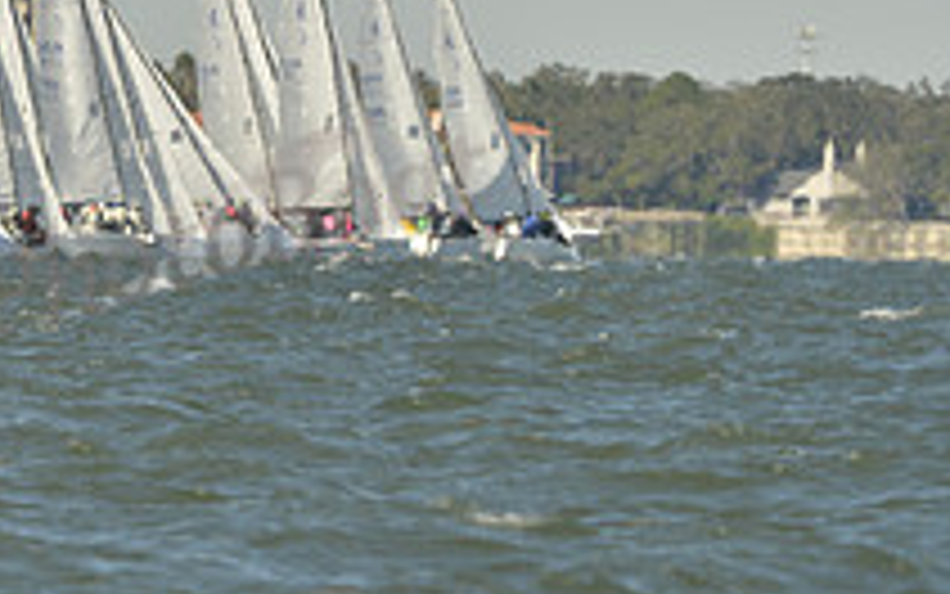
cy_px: 52
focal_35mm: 757
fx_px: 19604
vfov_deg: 1.7
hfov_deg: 2.8
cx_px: -257
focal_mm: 270
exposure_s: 1/640
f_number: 8
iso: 200
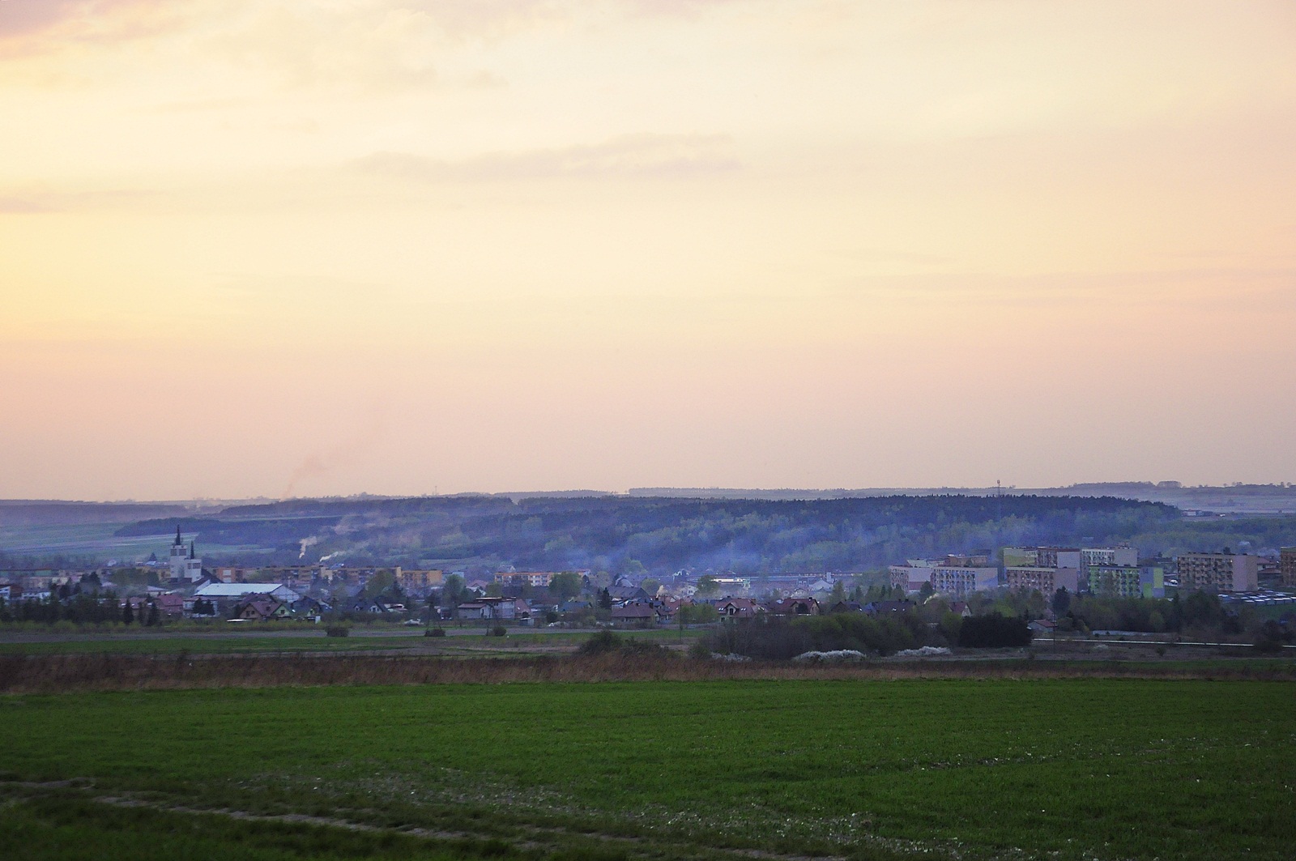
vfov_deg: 14.7
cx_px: 648
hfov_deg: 21.9
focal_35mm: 93
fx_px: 3344
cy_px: 430
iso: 800
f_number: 5.3
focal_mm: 62
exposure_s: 1/500
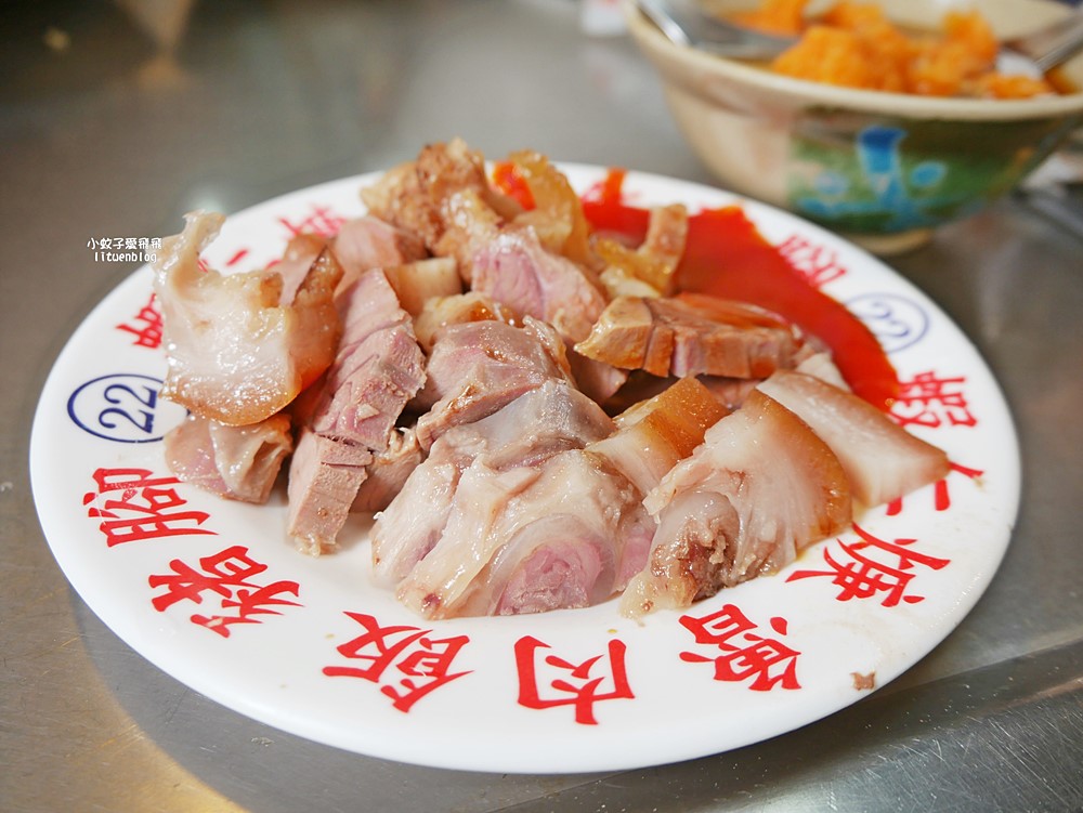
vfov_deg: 49.8
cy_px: 406
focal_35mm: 28
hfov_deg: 63.4
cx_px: 542
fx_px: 876
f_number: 3.5
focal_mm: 14
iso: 200
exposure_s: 1/60
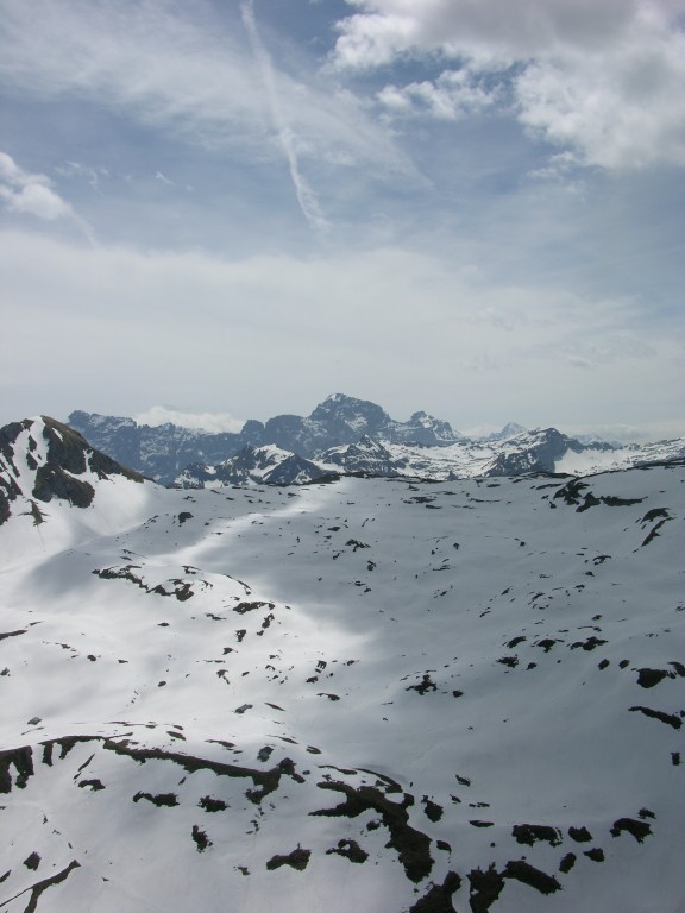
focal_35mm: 35
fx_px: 923
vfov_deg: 52.6
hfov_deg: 40.7
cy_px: 456
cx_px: 342
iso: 50
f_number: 8
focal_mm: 8.9
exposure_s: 1/440
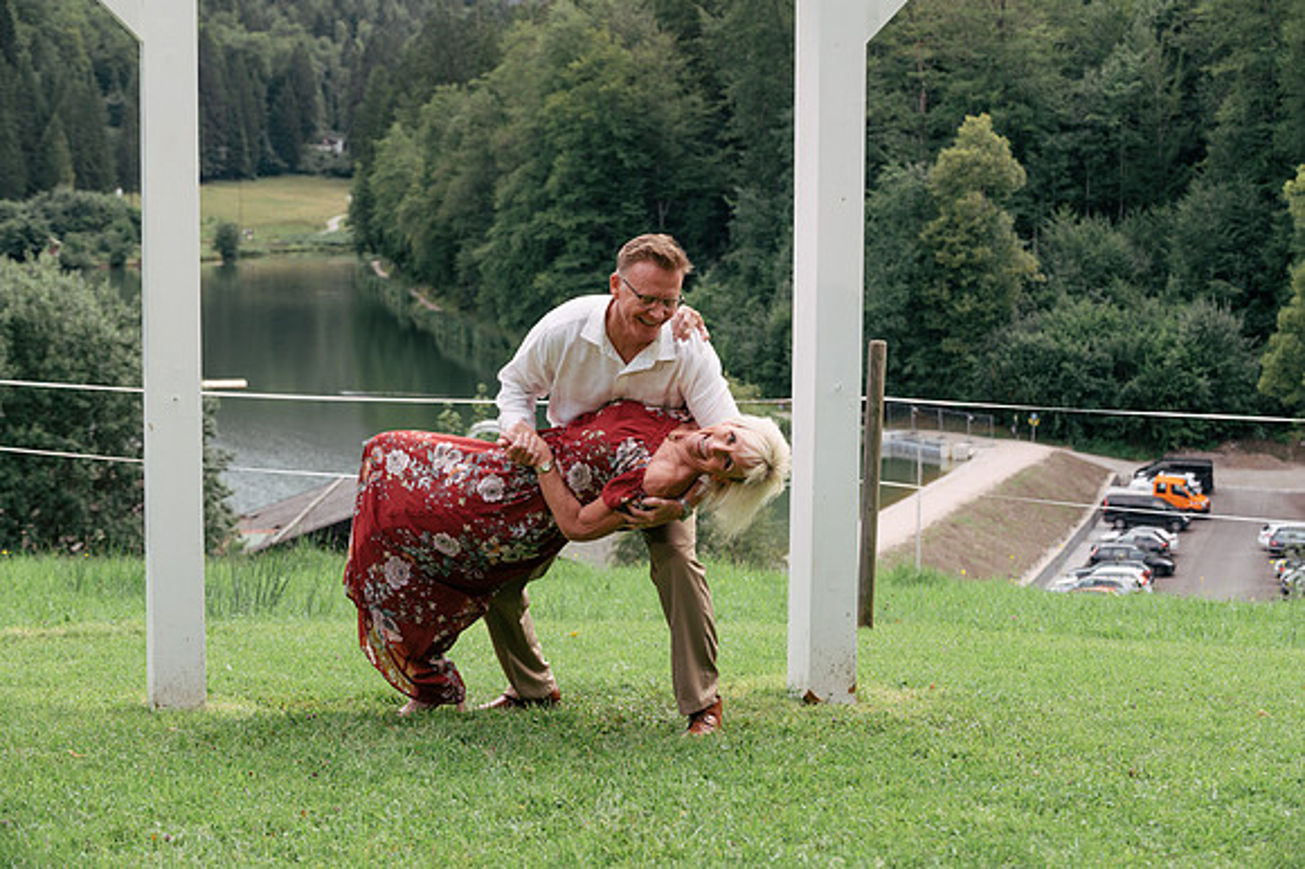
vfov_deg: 17.5
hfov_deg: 26.0
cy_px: 434
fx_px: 2826
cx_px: 652
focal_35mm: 78
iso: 500
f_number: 6.3
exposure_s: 1/250
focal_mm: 78
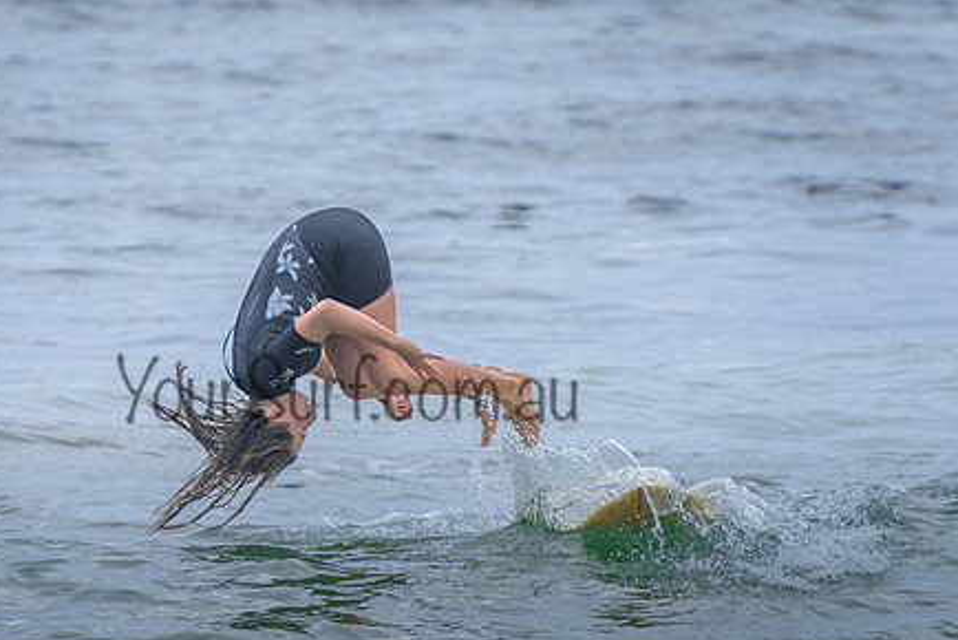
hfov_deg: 3.1
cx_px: 262
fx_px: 17441
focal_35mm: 655
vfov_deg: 2.1
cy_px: 273
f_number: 5.6
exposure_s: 1/1600
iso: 200
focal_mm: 400
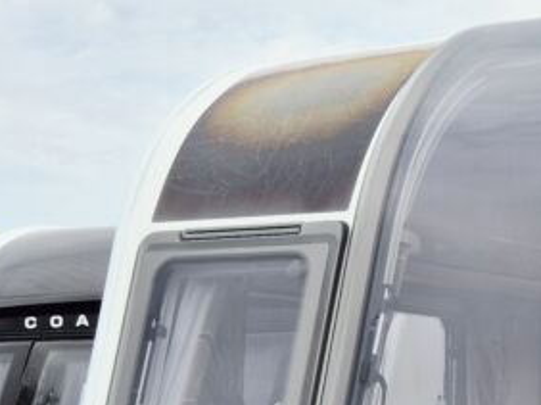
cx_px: 643
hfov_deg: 19.0
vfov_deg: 13.8
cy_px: 676
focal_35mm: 98
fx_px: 1530
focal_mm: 5.4
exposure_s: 1/2000
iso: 25
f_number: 1.8
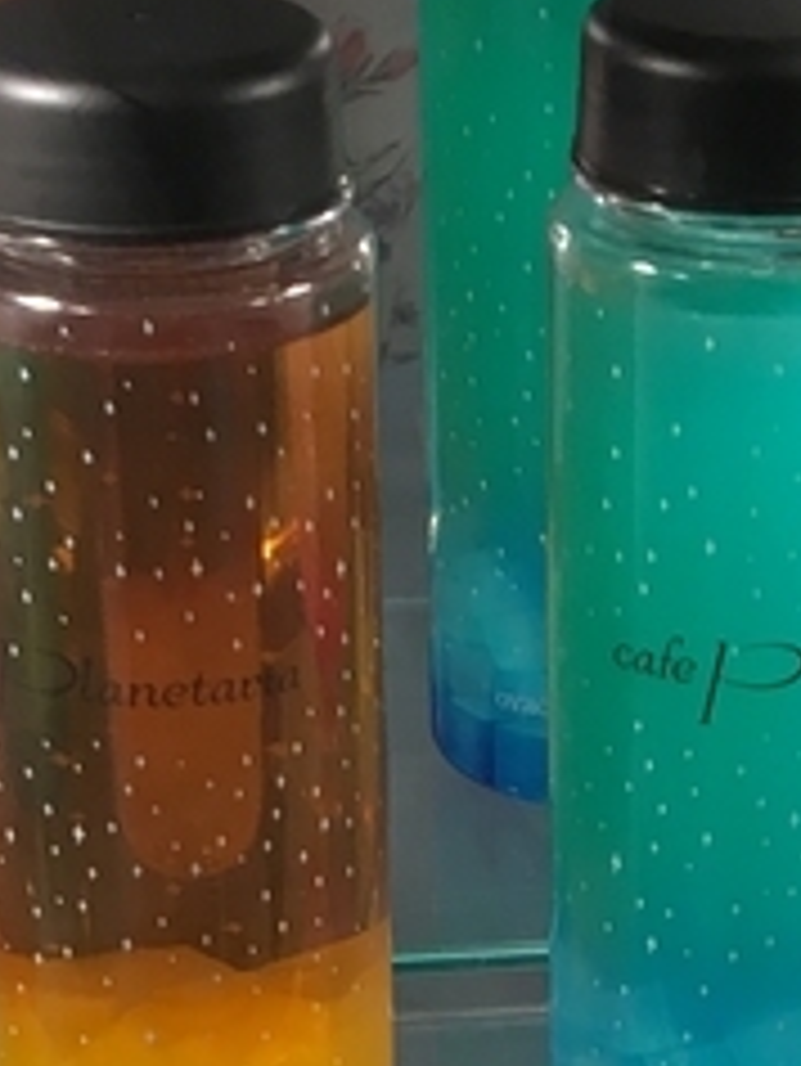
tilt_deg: -34.3
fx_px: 4531
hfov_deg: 10.1
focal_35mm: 147
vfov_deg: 12.8
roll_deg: +1.3
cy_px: 1520
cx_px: 464
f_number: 2.2
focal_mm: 4.15
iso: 25
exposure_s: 1/40
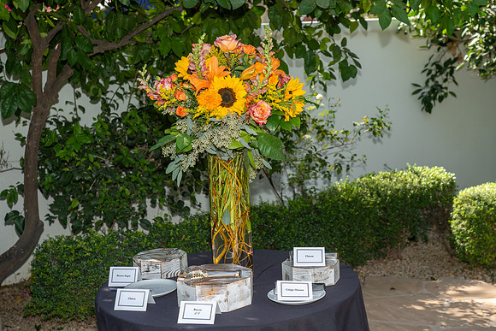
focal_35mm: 51
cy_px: 166
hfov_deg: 38.9
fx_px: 703
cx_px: 248
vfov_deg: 26.5
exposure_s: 1/200
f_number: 5.6
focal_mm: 51
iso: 100
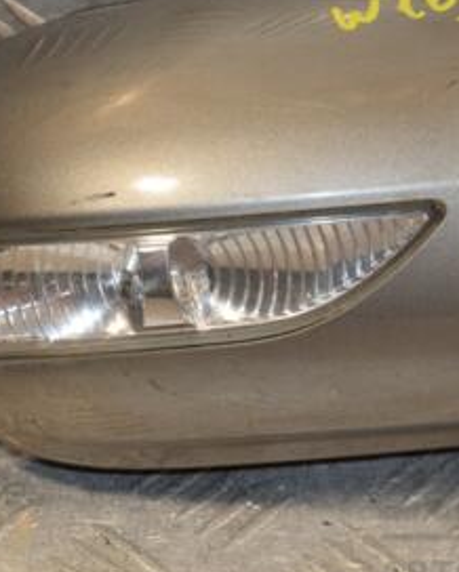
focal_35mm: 217
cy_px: 208
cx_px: 337
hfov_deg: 7.1
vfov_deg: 8.9
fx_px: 3681
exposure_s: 1/200
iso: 800
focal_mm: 70
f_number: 6.3
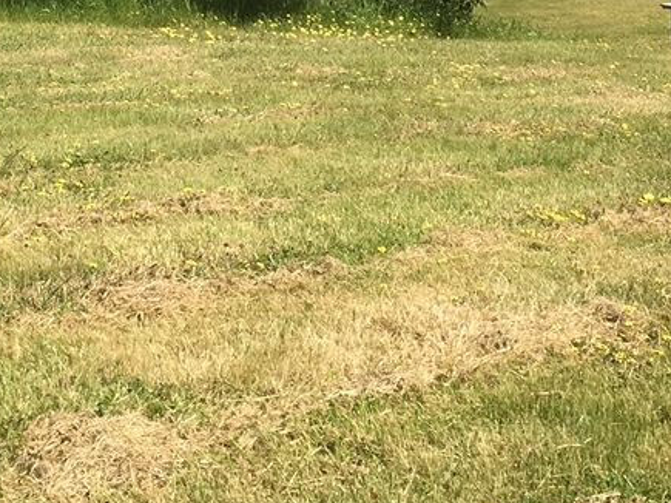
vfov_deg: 14.2
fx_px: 1938
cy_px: -144
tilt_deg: -0.9
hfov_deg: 19.6
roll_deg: +0.7
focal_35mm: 100
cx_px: 375
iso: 25
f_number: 2.2
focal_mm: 4.15
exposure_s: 1/1425
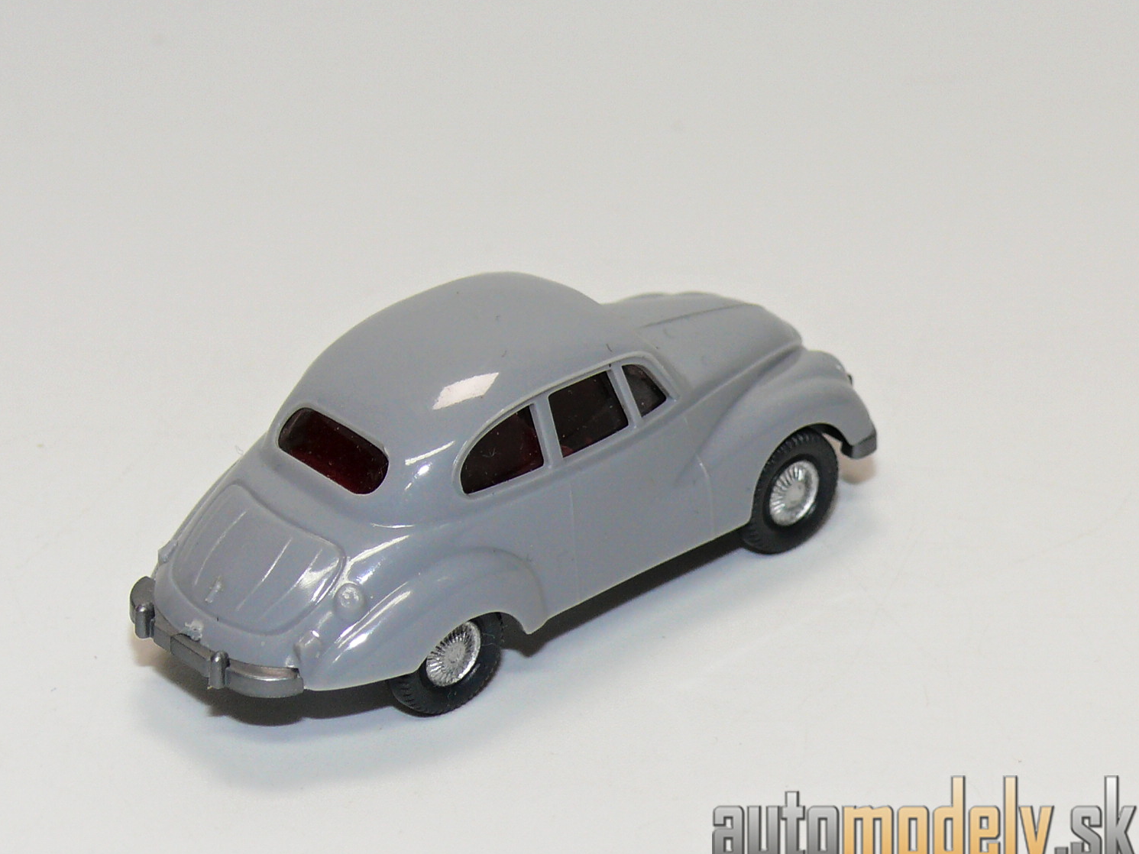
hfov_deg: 13.4
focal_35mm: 147
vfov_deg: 10.1
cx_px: 536
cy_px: 435
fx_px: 4836
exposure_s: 1/30
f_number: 4
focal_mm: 16.4
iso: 100
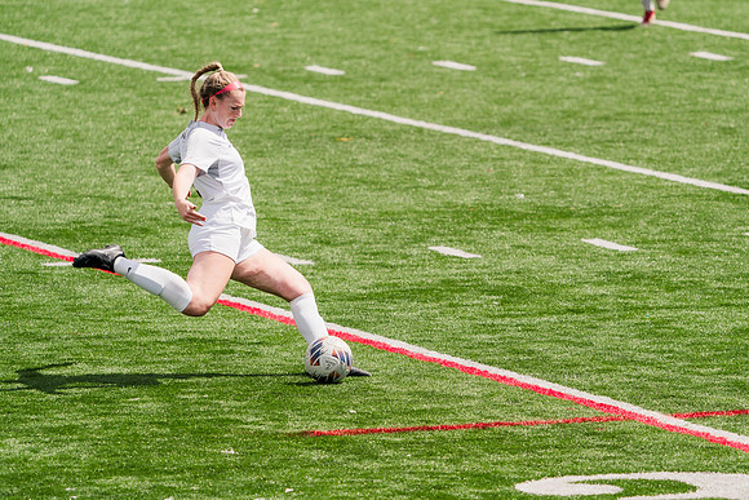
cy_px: 213
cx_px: 429
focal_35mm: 438
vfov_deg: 3.1
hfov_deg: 4.7
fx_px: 9112
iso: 320
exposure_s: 1/1600
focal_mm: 382
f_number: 6.3
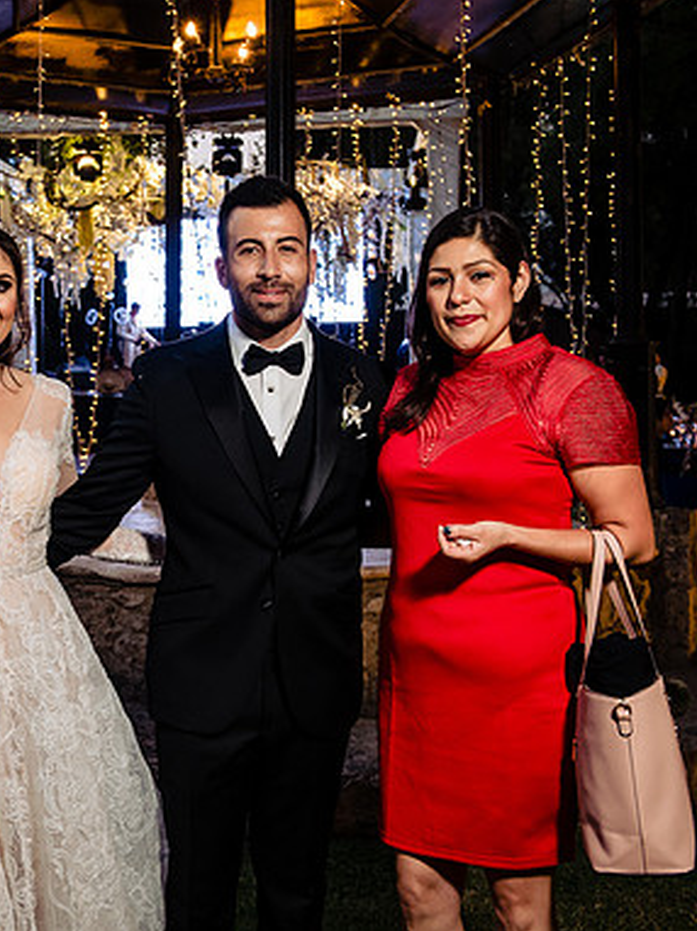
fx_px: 1559
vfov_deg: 33.3
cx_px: 88
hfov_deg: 24.6
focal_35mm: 58
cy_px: 462
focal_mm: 38
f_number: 5.6
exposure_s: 1/80
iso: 1600
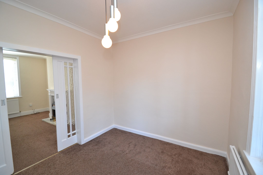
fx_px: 110
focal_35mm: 15
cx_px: 132
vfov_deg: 77.3
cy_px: 88
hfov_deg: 100.4
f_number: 3.5
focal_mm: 10
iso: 640
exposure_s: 1/60
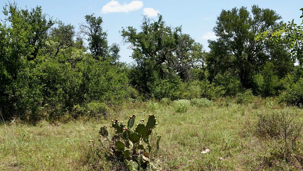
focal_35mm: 36
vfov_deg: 32.8
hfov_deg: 55.3
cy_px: 90
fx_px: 289
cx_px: 150
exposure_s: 1/500
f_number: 4
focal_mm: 12.33
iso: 100
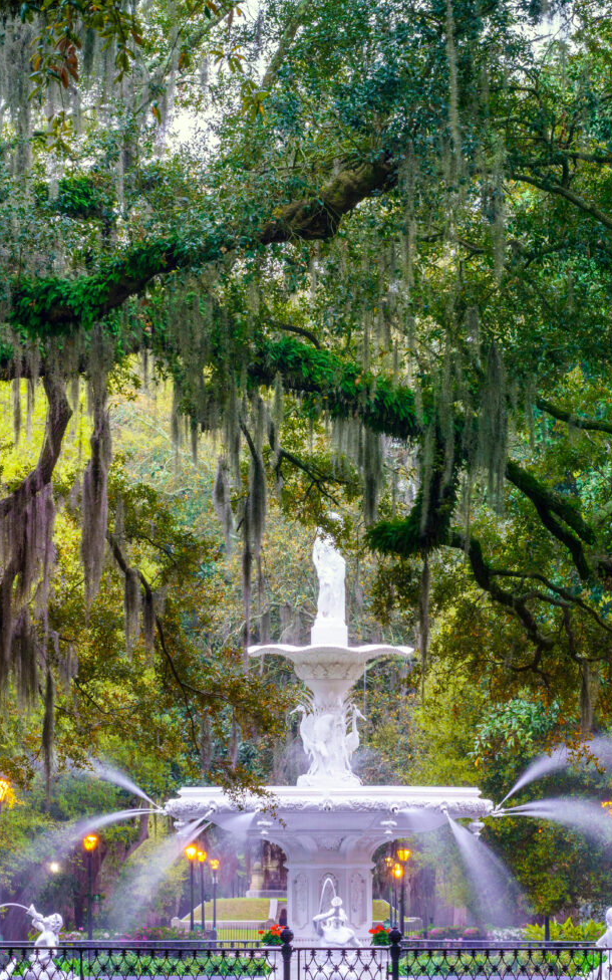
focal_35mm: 246
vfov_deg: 8.5
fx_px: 6565
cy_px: 596
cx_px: 294
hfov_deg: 5.3
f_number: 16
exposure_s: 1/2.5
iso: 400
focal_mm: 115
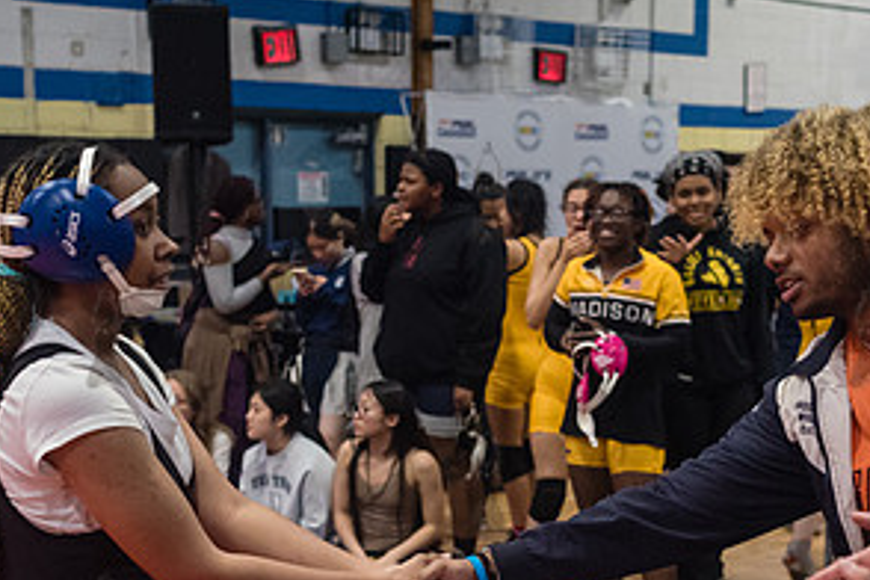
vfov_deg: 19.5
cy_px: 478
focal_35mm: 69
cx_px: 485
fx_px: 1667
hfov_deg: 29.2
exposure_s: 1/400
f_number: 3.2
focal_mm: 35
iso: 5000
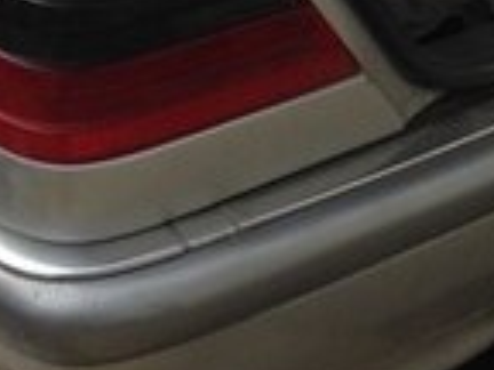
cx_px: 607
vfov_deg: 11.9
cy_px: -322
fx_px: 1627
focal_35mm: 114
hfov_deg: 16.5
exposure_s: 1/678
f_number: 2.4
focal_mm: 4.12
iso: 50
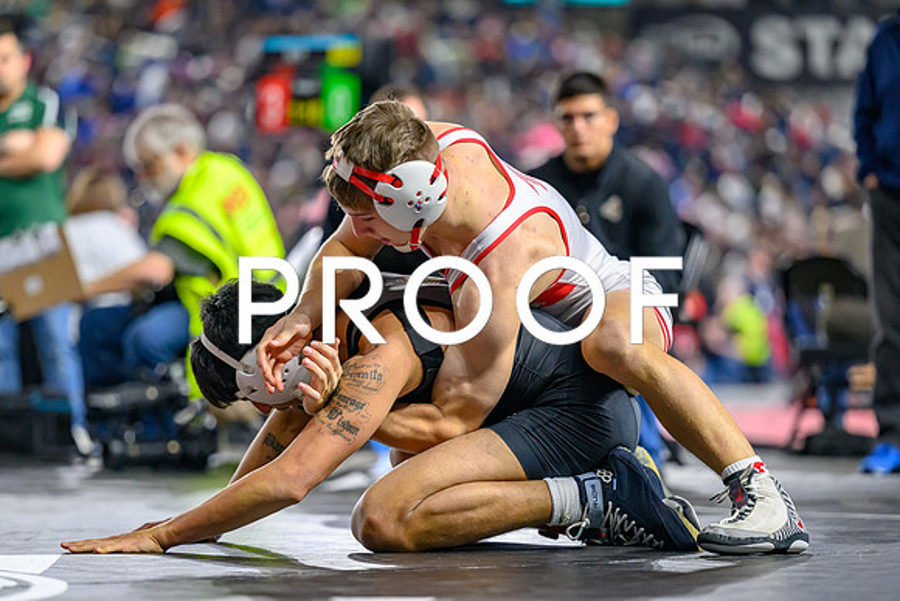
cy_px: 364
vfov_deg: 7.4
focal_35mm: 185
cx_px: 397
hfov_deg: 11.1
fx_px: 4615
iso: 3200
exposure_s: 1/640
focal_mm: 150
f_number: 2.8
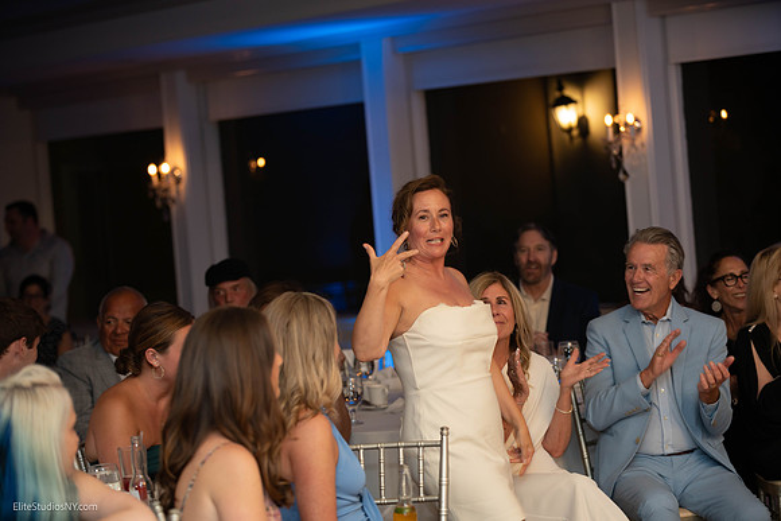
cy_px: 260
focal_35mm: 95
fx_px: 2061
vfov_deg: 14.4
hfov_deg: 21.5
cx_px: 390
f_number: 2.8
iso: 800
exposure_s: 1/125
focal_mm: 95
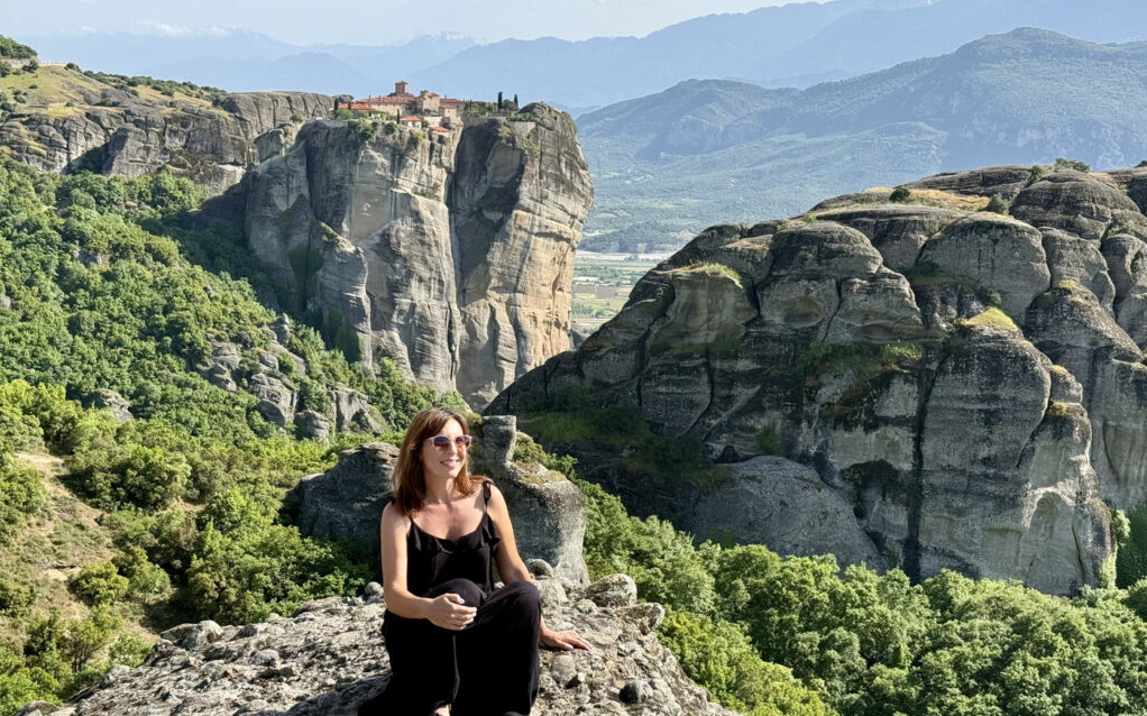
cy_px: 355
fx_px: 1594
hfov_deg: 39.6
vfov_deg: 25.3
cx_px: 574
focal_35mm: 51
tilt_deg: -8.5
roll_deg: -1.8
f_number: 1.78
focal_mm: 6.76
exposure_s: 1/2342
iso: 80
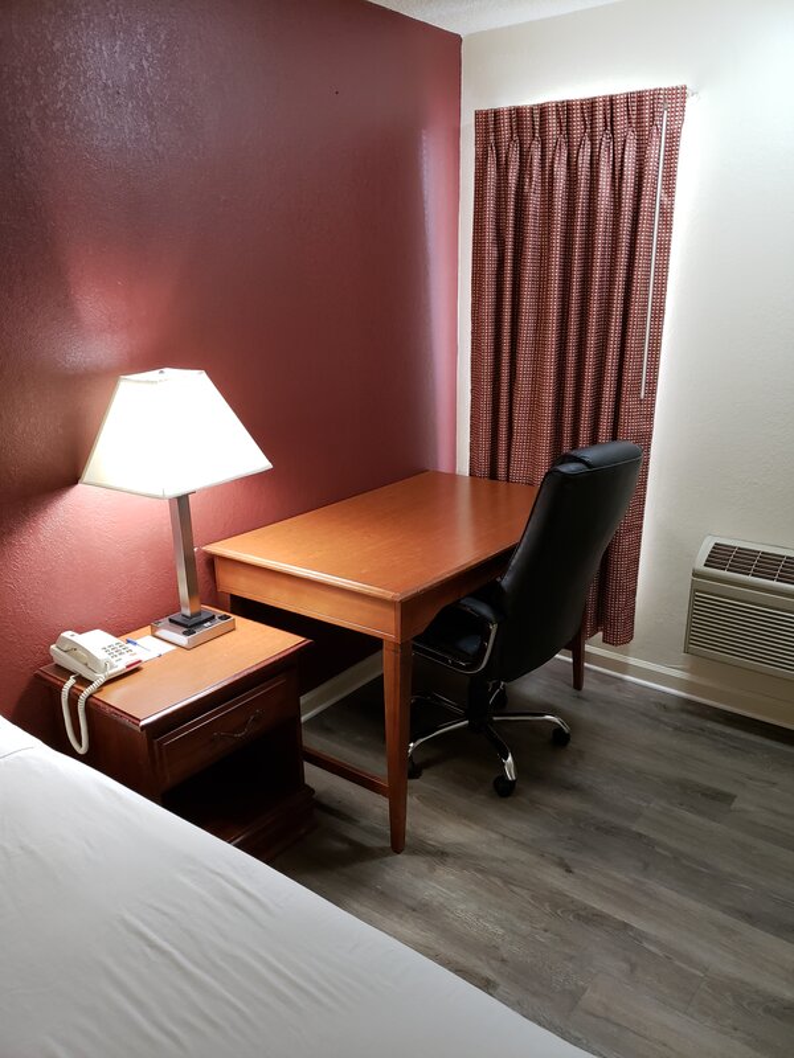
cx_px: 397
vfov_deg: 67.3
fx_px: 795
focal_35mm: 26
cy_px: 529
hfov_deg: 53.1
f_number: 1.5
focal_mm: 4.3
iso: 250
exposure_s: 1/60
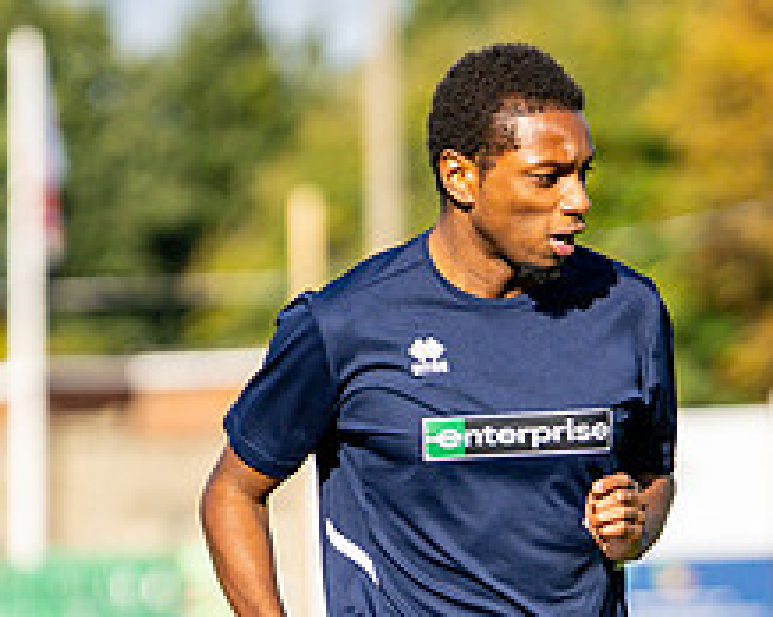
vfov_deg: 3.3
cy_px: 711
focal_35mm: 468
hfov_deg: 4.1
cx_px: 294
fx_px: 10697
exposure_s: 1/8000
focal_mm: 85
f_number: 1.4
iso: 100
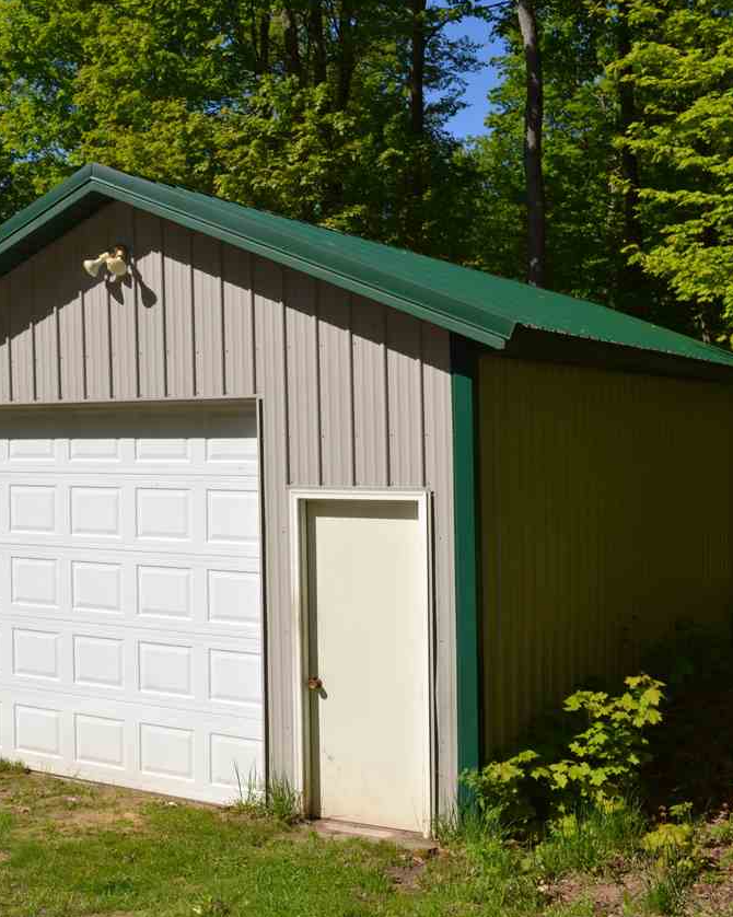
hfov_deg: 34.8
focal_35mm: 43
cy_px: 458
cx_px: 309
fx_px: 1166
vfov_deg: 42.9
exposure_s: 1/200
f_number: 11
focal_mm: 20
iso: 100
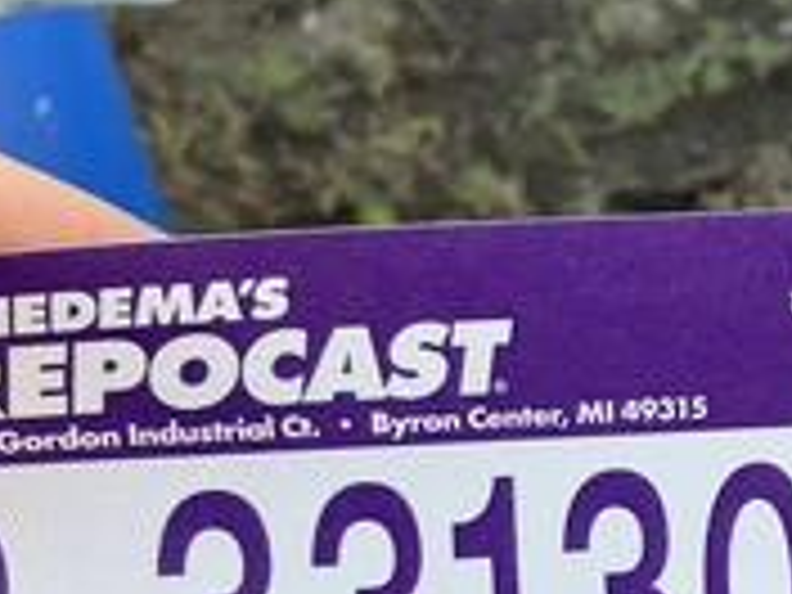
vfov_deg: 21.9
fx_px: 1510
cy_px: 500
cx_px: 598
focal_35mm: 66
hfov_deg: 28.9
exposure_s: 1/122
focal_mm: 3
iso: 32
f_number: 1.8
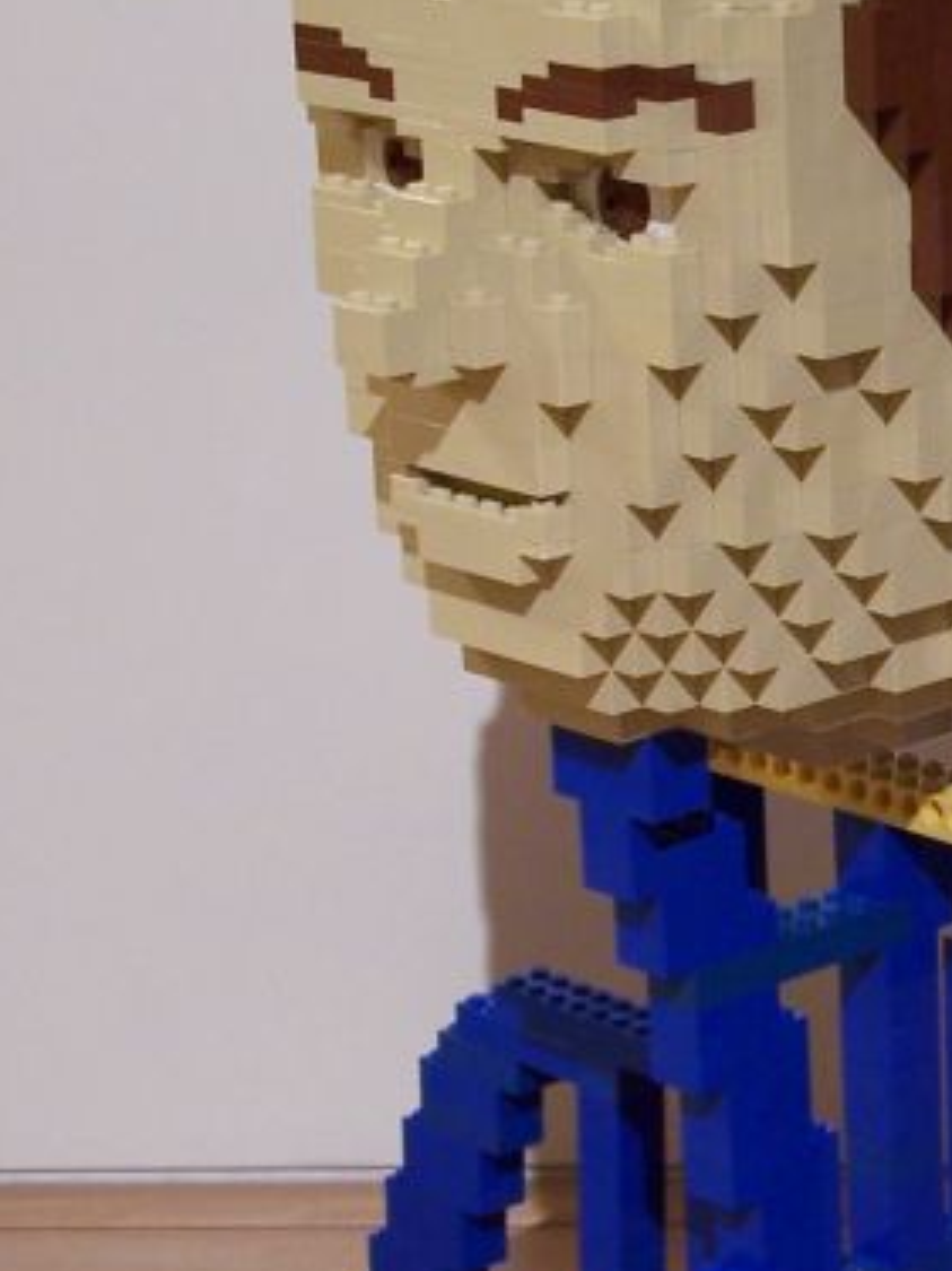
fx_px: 4806
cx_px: 938
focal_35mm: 131
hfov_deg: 11.2
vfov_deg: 15.1
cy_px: 725
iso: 80
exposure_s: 1/2
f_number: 3
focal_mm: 8
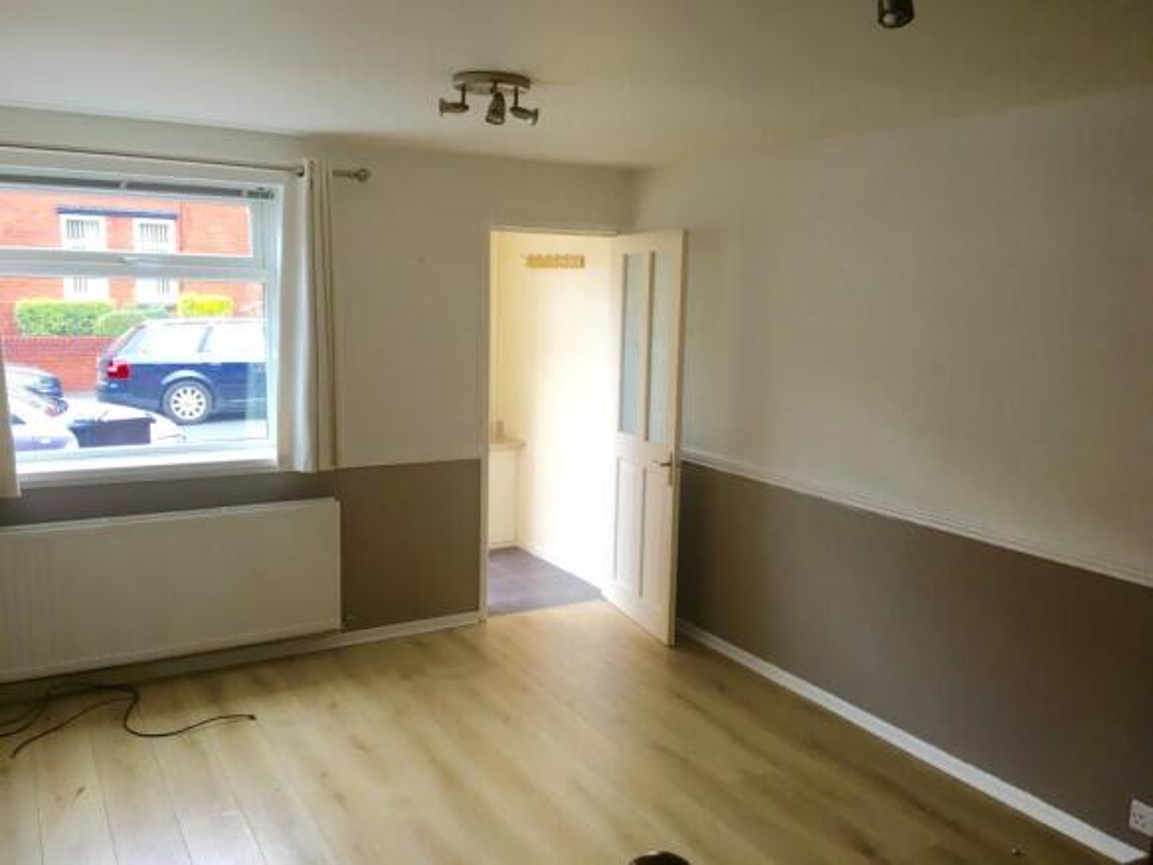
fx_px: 966
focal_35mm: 29
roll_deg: -1.4
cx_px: 576
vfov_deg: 48.2
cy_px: 432
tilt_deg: -9.6
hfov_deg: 61.7
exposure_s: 1/33
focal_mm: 4.15
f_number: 2.2
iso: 25
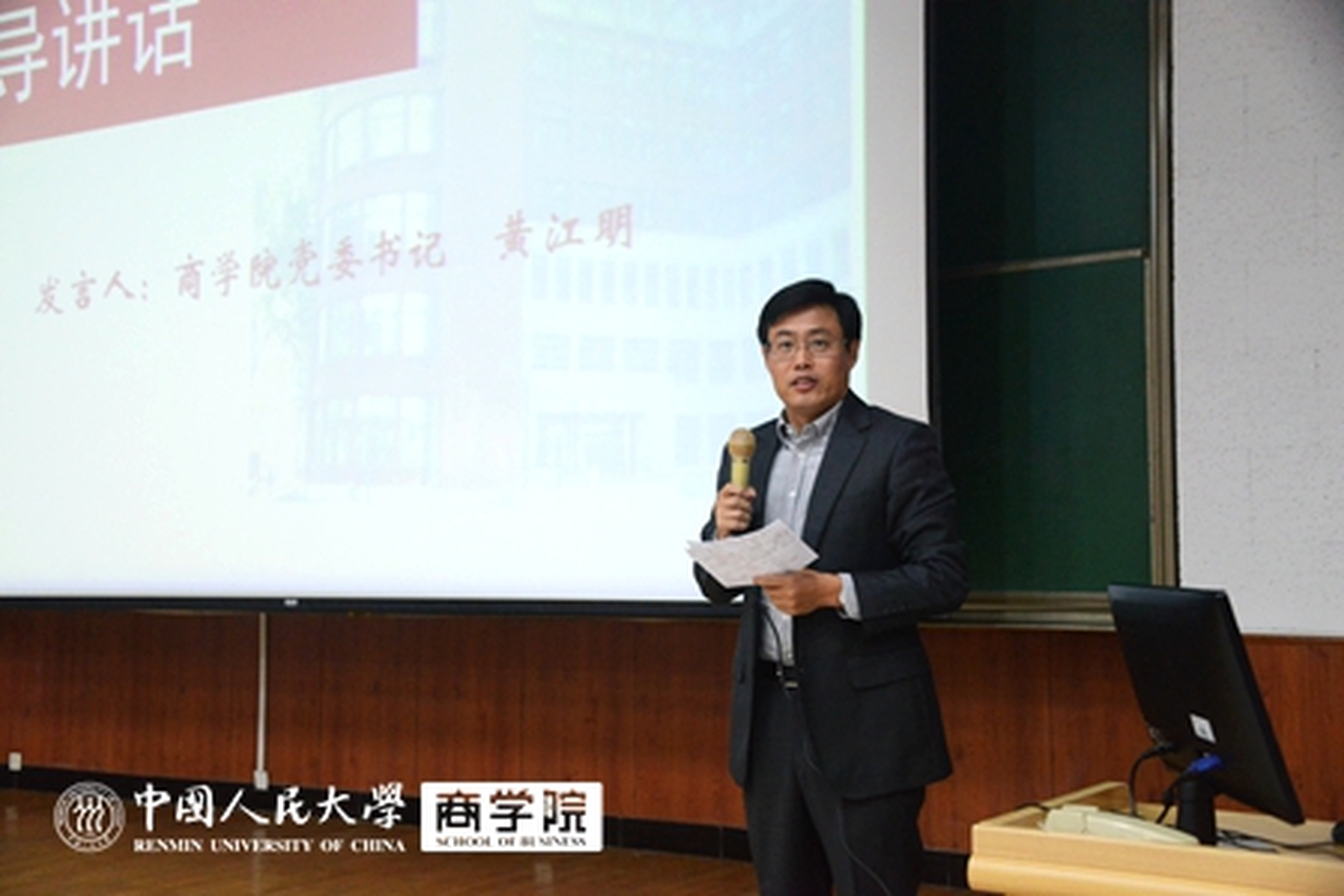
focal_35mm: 45
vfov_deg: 29.9
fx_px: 1680
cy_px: 448
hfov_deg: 43.6
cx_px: 672
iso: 5000
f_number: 4.2
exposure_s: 1/125
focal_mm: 45
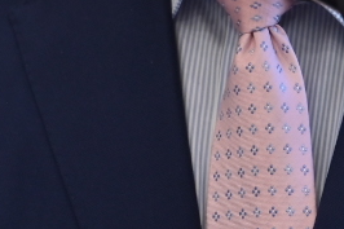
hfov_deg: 1.9
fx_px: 10476
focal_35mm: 1097
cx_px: 244
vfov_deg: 1.3
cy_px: -131
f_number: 2.8
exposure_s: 1/250
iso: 320
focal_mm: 180
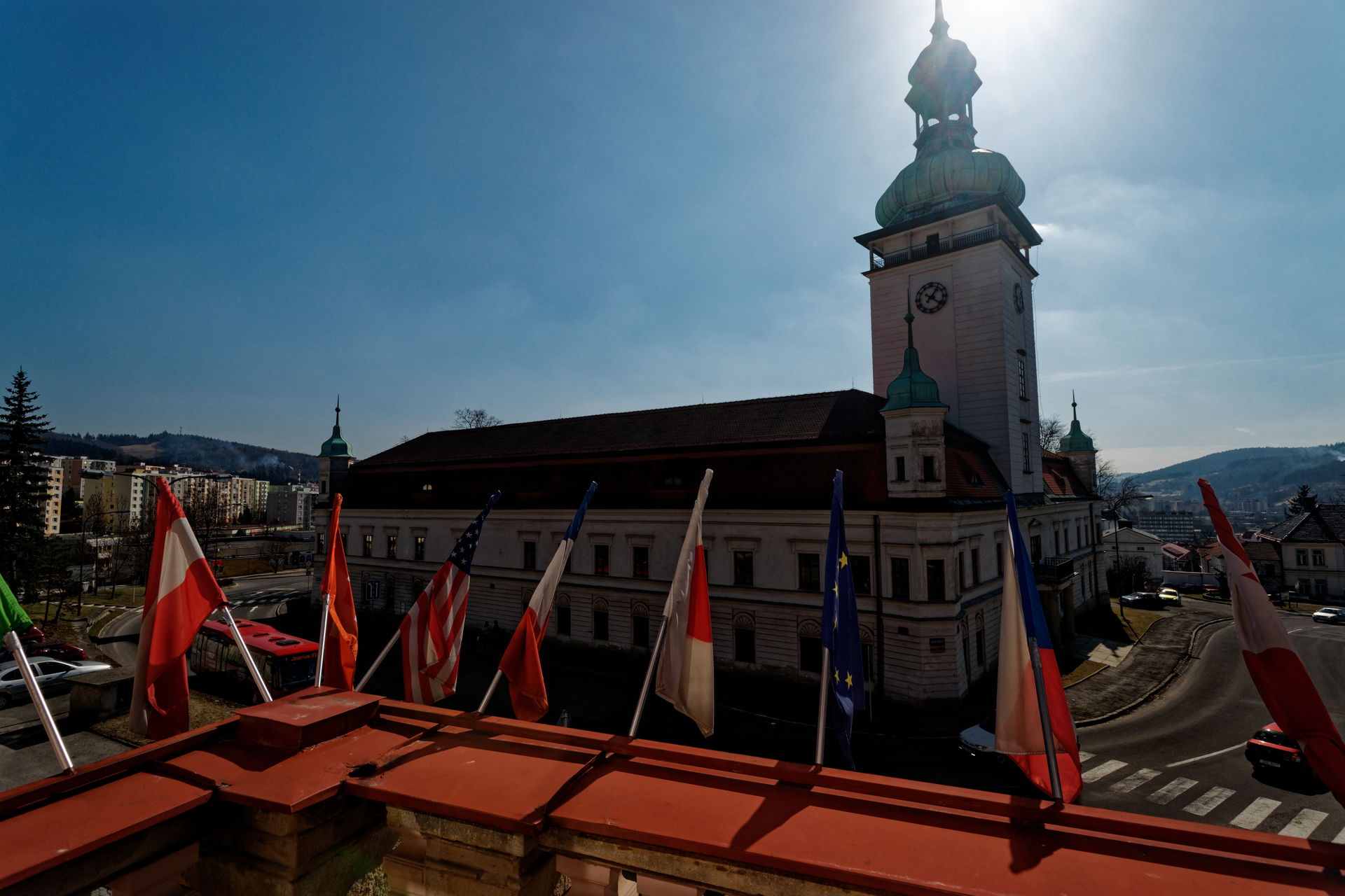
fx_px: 598
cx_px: 672
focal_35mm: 16
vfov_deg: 73.7
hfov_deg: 96.7
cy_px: 448
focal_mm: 16
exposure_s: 1/200
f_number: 9
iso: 200
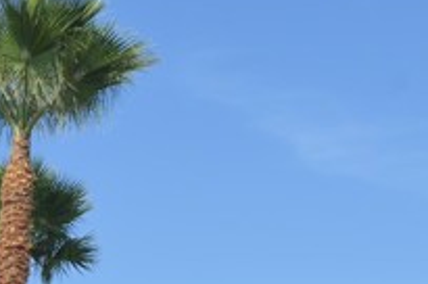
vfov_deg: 10.9
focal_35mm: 122
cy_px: 387
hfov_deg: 16.7
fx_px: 1448
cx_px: 319
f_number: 8
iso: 100
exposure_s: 1/250
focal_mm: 26
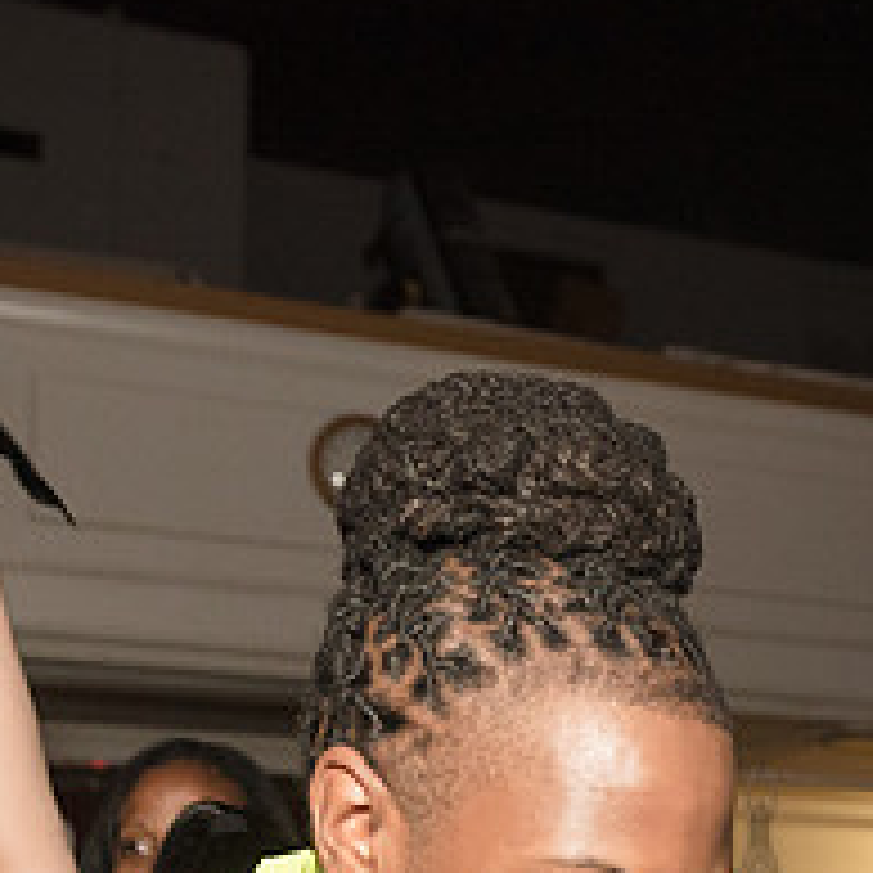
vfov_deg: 22.8
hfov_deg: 23.6
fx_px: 2026
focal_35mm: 71
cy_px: 981
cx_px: 809
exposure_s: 1/320
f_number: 3.5
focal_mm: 24
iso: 2000
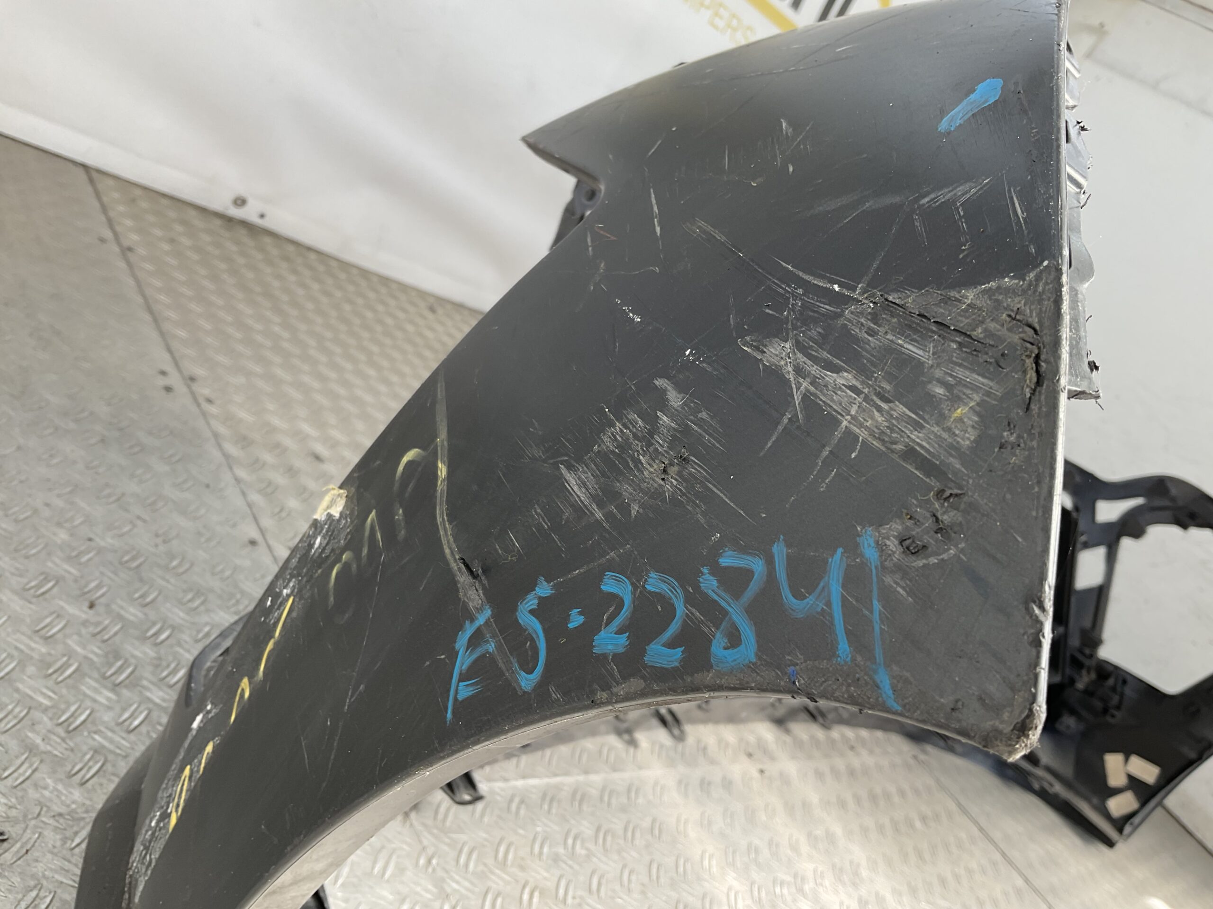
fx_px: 1016
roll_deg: -37.1
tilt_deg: -18.3
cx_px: 606
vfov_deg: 48.2
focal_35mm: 29
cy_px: 454
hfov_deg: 61.7
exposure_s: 1/135
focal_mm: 3
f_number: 1.8
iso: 16
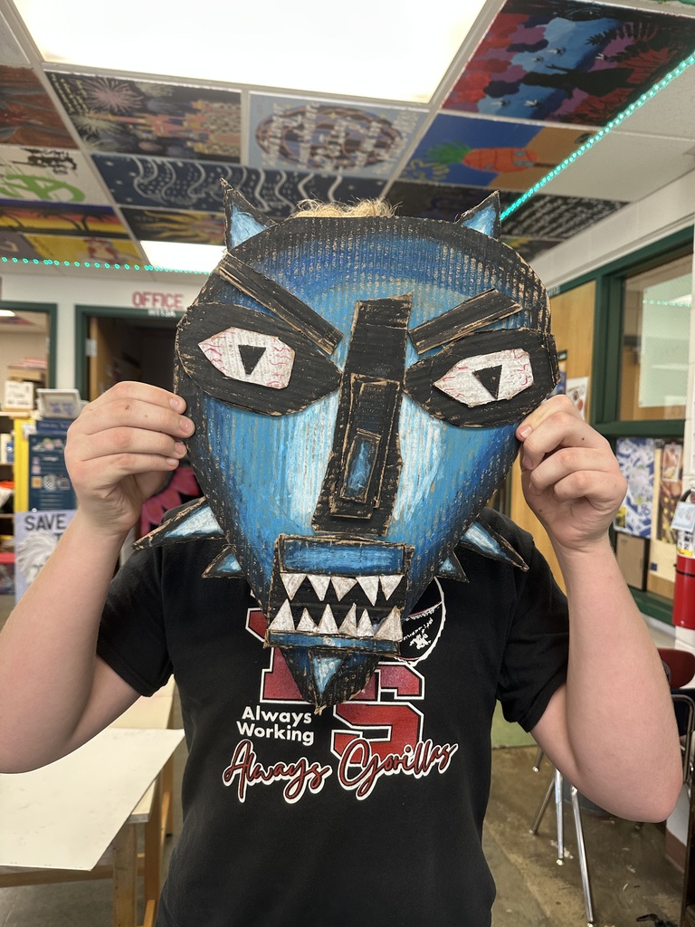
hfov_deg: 56.8
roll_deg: -2.4
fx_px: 642
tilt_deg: -2.4
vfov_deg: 71.6
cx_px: 348
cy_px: 464
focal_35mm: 24
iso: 200
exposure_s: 1/60
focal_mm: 6.86
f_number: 1.78
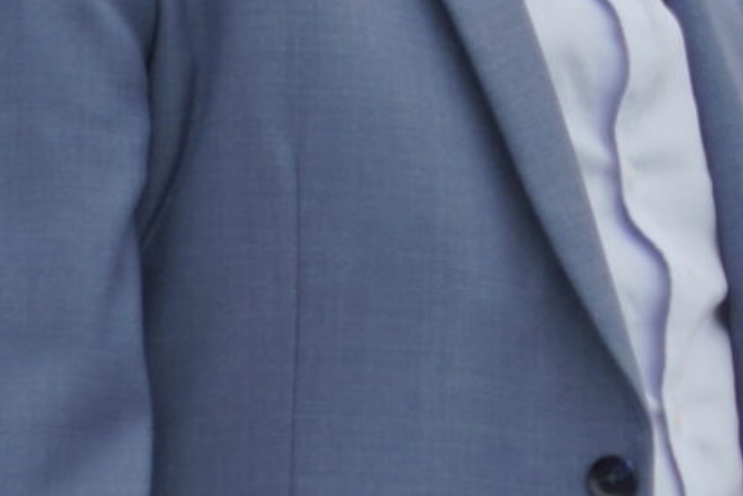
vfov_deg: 1.3
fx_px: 21958
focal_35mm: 1064
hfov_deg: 1.9
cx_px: 1436
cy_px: -96
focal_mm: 115
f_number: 6.3
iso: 100
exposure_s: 1/250
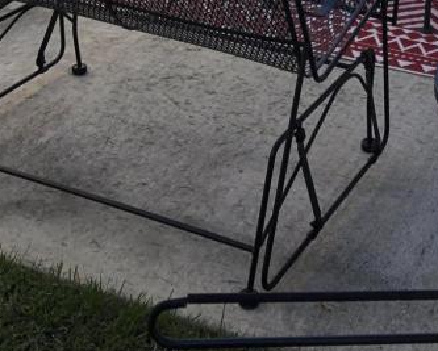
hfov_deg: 22.5
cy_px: -294
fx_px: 1090
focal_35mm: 84
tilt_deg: -7.4
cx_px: 328
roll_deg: -1.3
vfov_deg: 15.5
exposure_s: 1/857
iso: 20
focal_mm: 3.99
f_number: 1.8
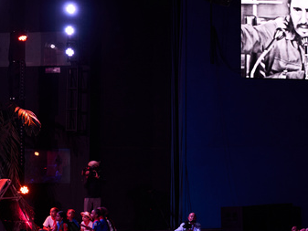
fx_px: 1246
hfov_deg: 13.9
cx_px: 311
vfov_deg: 10.6
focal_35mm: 140
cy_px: 76
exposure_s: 1/30
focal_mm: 48
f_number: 2.8
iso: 250
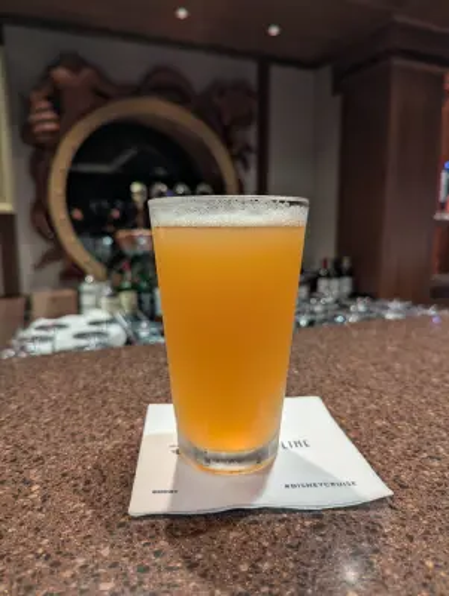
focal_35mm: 24
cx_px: 224
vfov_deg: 71.5
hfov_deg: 56.9
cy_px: 298
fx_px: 414
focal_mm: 6.81
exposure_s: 1/24
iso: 56
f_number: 1.85
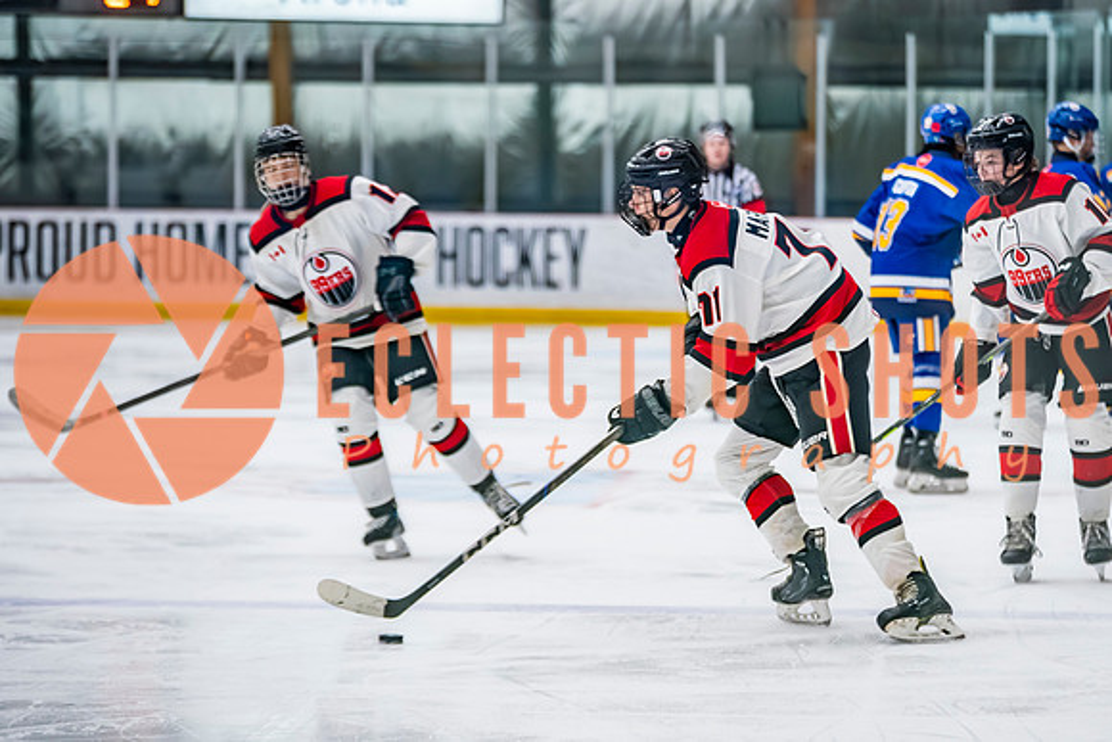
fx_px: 5991
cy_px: 371
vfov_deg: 7.1
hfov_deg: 10.6
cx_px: 748
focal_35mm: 194
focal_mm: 142
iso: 2000
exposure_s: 1/640
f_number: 2.8
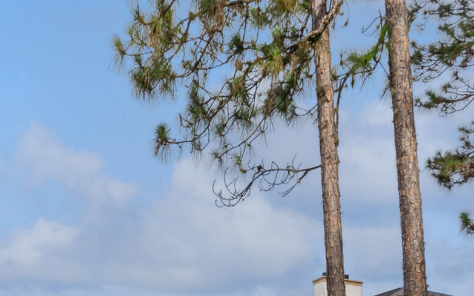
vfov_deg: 25.9
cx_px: 133
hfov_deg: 40.9
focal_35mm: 48
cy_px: 273
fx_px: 620
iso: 100
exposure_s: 1/60
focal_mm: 18
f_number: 11
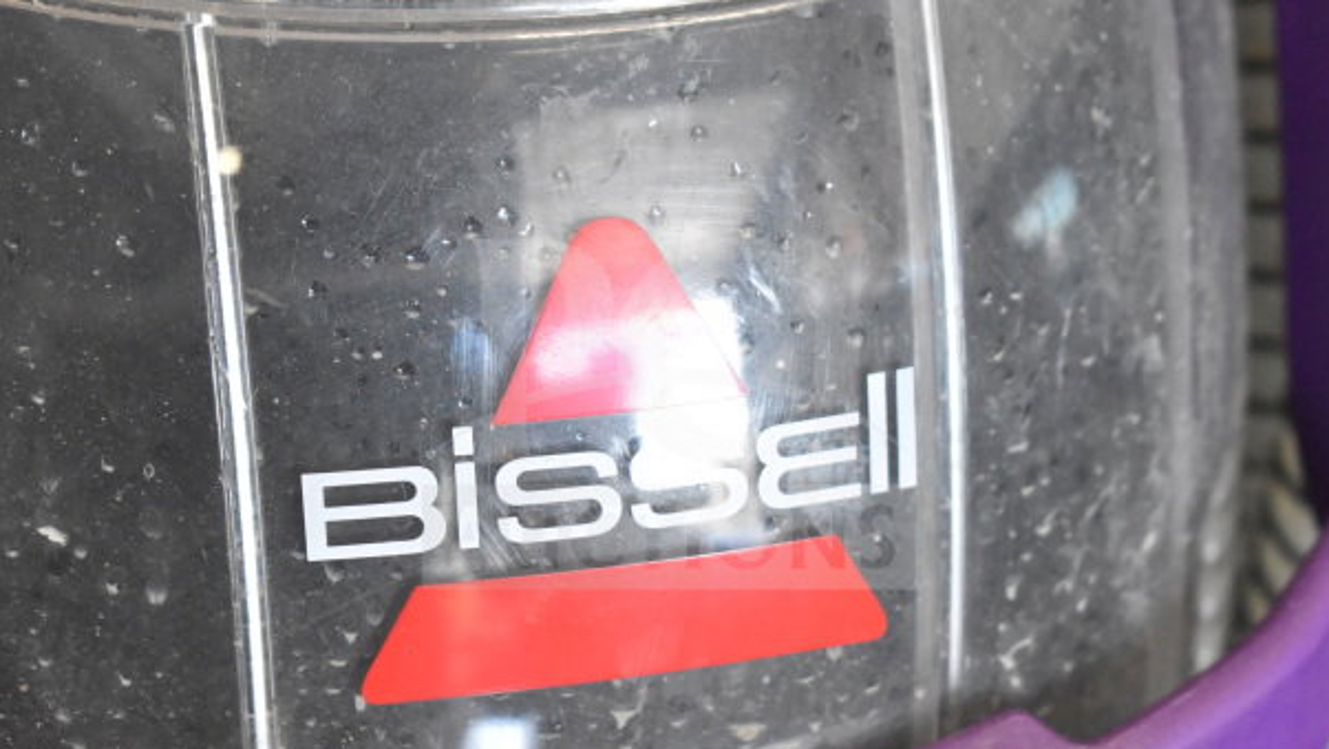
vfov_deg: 13.8
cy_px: 414
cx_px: 669
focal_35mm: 88
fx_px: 3085
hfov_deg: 24.3
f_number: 7.1
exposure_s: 1/200
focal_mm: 55
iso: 6400
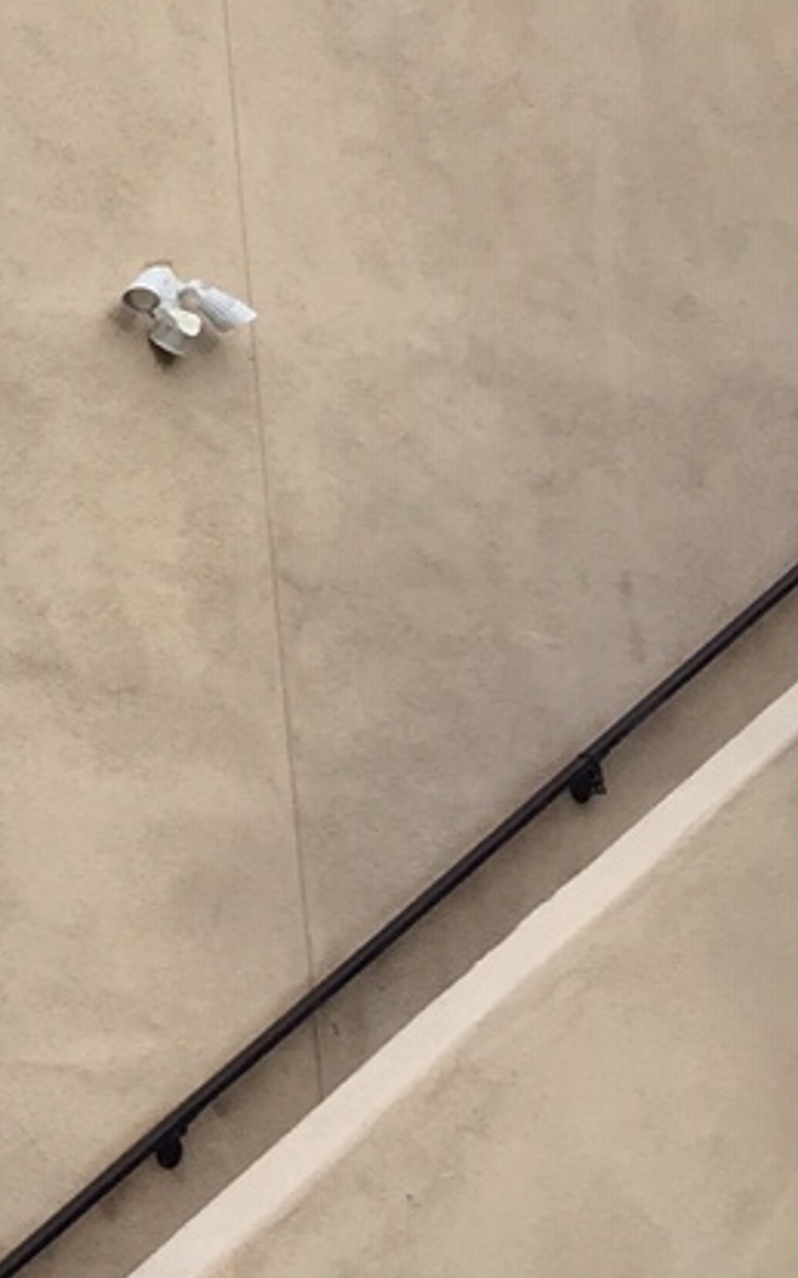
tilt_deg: +8.6
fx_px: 4215
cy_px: 761
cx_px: -1174
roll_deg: +0.9
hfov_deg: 9.5
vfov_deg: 17.2
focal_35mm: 121
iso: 32
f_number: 2.2
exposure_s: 1/520
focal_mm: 4.15
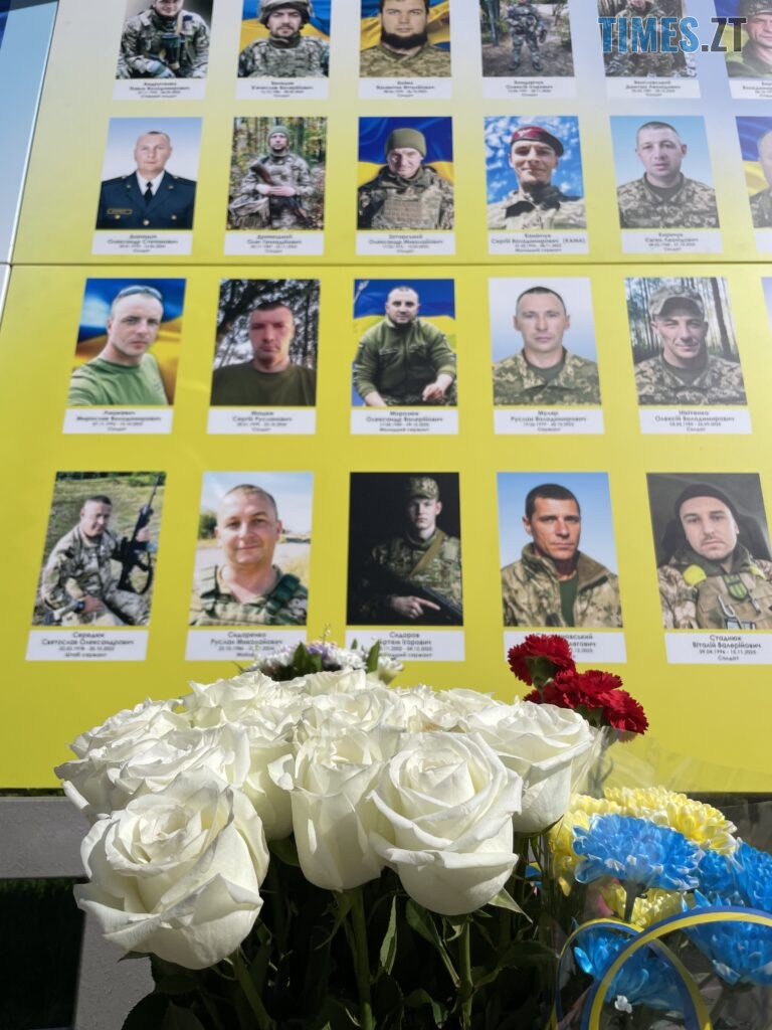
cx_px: 386
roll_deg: +0.7
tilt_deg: +20.3
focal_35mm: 26
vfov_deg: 67.3
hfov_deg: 53.1
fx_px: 773
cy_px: 515
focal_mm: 4.2
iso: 32
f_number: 1.6
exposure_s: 1/10753
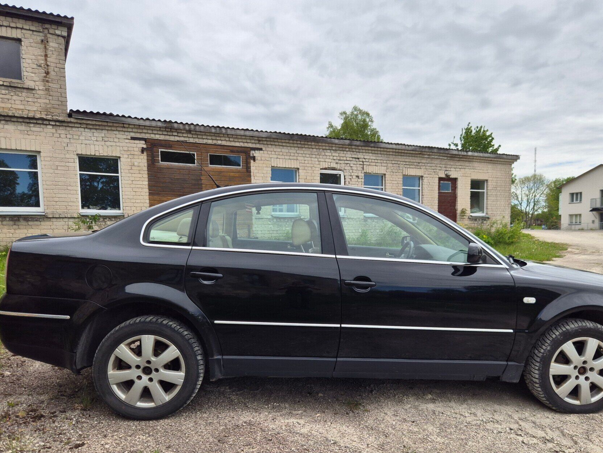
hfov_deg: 65.1
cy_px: 265
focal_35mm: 27
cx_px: 336
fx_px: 470
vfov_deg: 51.1
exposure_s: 1/1380
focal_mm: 5.4
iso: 25
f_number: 1.8
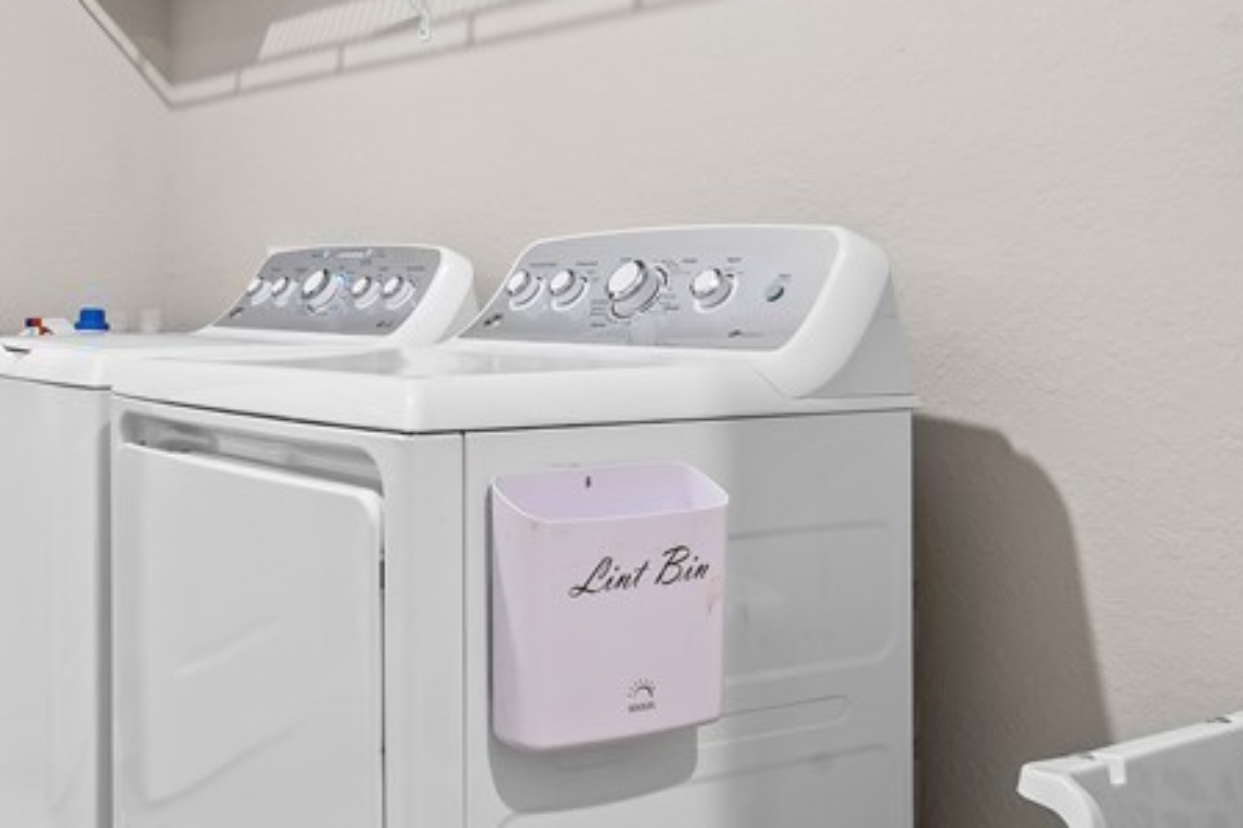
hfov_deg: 41.3
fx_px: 1588
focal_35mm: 46
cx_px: 284
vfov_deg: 29.0
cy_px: 256
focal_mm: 19
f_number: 10
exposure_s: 1/1.25
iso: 640
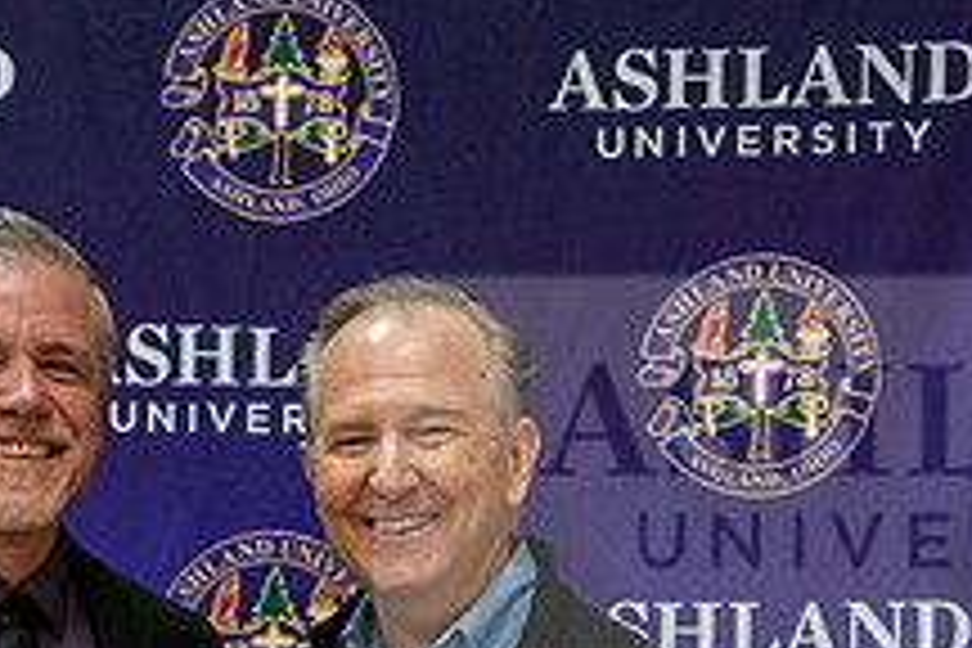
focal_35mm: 119
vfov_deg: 11.3
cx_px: 248
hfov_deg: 17.1
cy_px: 812
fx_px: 3213
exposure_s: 1/400
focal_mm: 43
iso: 5000
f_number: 2.8
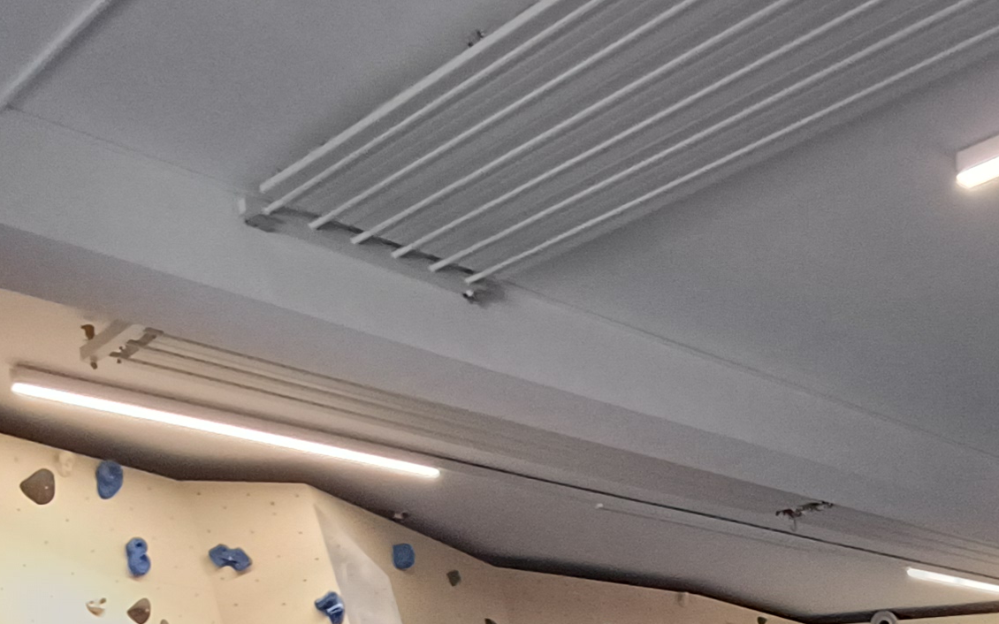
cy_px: 959
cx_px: 756
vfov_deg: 21.6
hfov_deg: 39.9
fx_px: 1334
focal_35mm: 49
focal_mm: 1.64
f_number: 2.2
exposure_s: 1/50
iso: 200
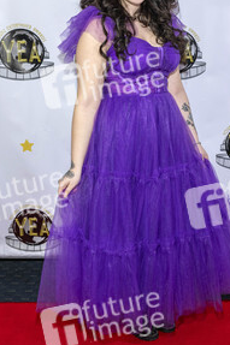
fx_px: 441
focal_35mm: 46
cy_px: 141
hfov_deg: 29.1
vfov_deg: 42.6
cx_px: 137
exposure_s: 1/200
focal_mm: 33
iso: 800
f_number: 5.6
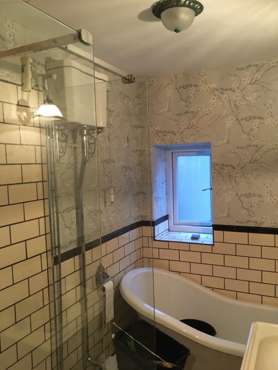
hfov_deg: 48.2
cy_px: 185
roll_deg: +1.6
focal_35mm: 29
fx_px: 311
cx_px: 139
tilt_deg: -3.2
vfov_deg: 61.7
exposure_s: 1/25
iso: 200
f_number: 2.2
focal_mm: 4.15
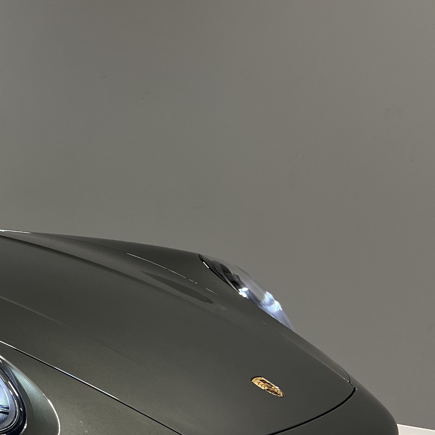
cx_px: -171
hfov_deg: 22.1
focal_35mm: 68
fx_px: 967
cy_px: 337
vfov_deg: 25.0
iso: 125
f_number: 1.5
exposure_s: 1/100
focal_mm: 5.7
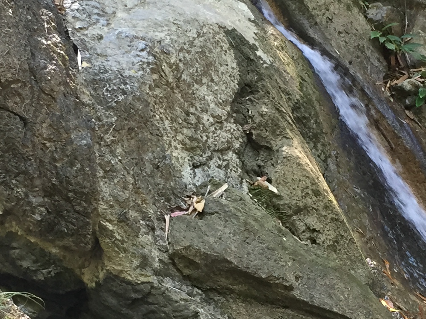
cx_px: 225
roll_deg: +4.0
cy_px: 174
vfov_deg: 15.6
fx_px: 1169
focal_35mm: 95
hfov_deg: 20.6
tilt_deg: -15.5
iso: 100
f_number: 2.2
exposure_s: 1/30
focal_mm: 4.15
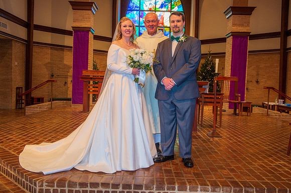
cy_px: 96
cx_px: 146
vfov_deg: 37.8
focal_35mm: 35
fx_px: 283
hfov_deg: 54.5
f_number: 5.6
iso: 1600
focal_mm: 35
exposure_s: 1/125
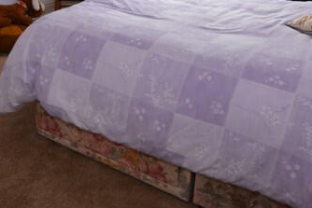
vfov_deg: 27.5
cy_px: -2
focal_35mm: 46
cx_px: 98
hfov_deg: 42.0
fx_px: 399
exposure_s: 1/60
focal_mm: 10
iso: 220
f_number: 4
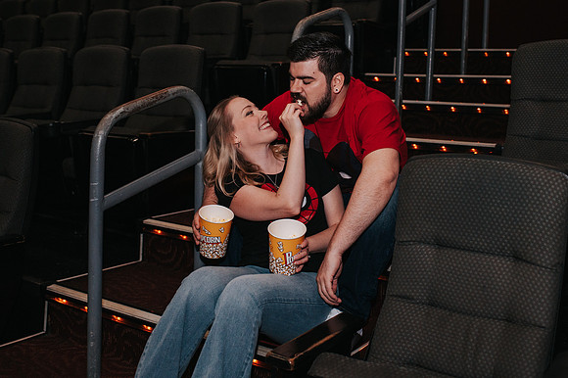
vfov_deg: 30.7
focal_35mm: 43
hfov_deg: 45.0
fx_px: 686
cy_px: 143
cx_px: 284
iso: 1000
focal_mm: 35
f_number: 3.2
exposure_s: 1/160
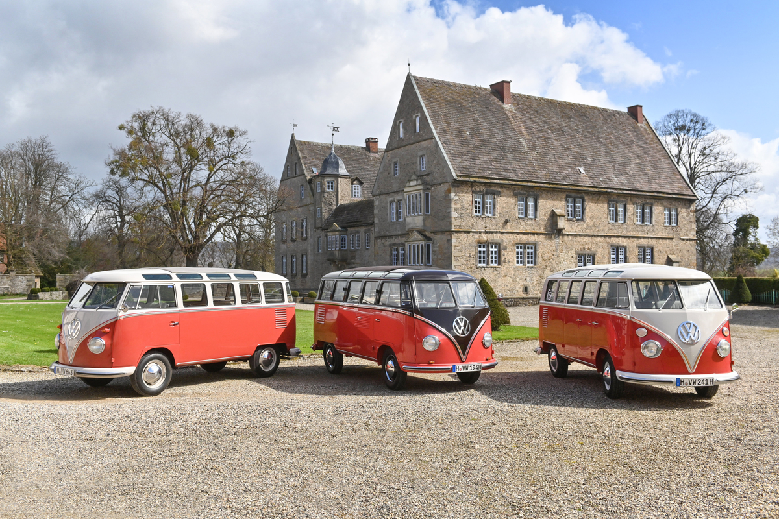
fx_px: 736
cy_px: 260
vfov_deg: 38.9
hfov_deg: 55.8
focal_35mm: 34
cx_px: 390
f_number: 5.6
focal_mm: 34
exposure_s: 1/2000
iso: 320
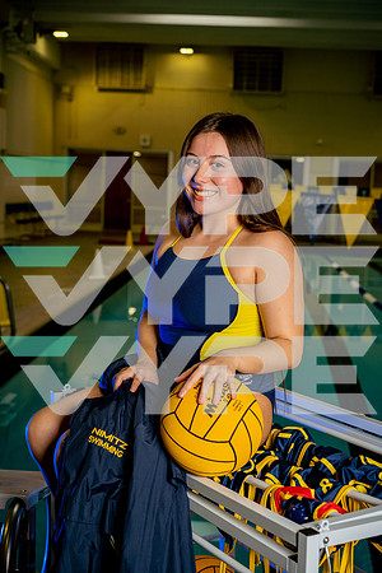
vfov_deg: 36.2
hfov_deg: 24.6
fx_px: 875
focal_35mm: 55
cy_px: 286
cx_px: 191
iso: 80
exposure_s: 1/400
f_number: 5
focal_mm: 55
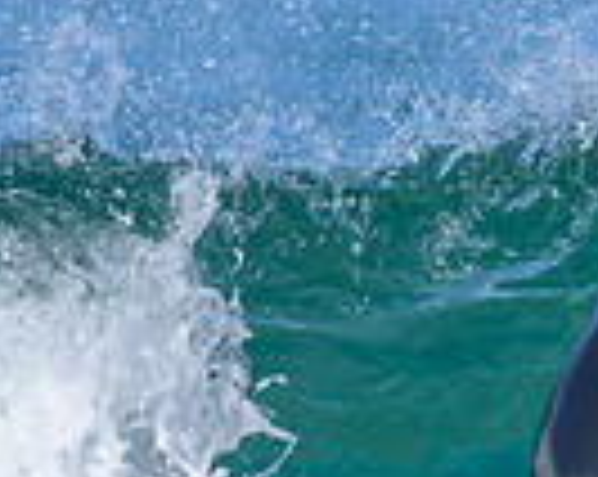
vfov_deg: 0.4
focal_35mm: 3839
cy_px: 502
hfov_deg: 0.5
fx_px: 67845
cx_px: 1320
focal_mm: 800
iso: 450
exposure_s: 1/2000
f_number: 6.3
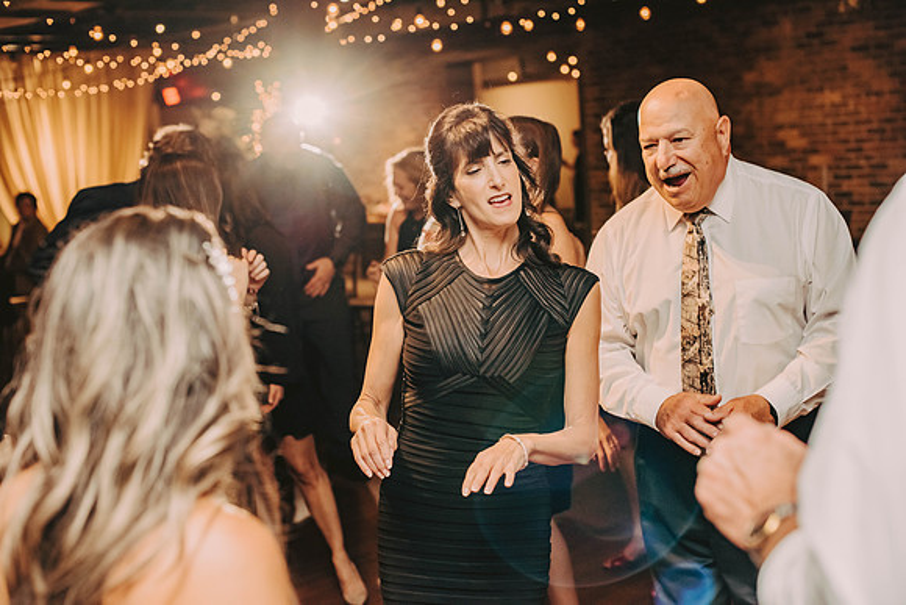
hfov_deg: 39.6
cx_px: 453
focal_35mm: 50
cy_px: 302
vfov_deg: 27.0
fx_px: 1259
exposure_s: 1/200
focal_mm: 50
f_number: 3.2
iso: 2000
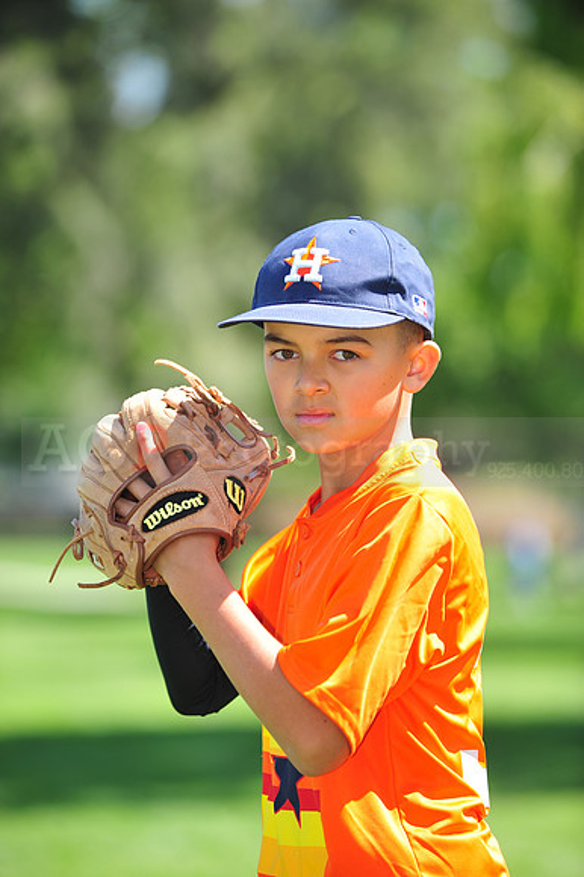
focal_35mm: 200
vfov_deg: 10.3
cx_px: 292
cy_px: 438
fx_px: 4872
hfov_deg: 6.9
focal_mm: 200
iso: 200
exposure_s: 1/500
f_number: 4.5
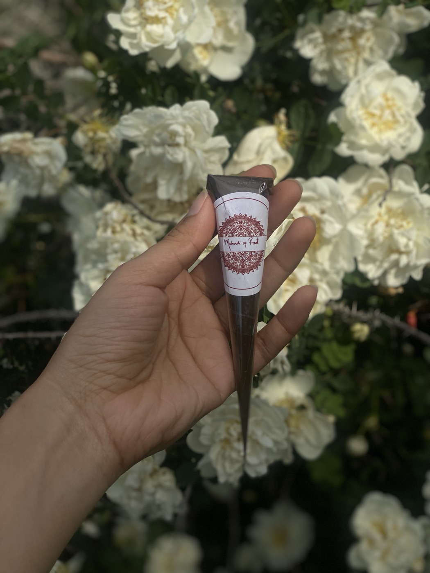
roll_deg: +1.5
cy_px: 286
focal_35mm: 52
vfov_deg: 36.8
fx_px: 861
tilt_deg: -25.1
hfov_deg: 28.0
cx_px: 215
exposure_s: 1/4785
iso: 25
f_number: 2
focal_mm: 6
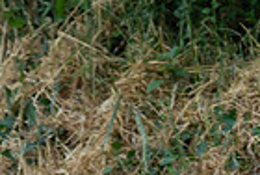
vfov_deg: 2.0
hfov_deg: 3.0
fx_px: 4907
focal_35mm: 678
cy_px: 136
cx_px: -161
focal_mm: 104
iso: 800
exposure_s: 1/1000
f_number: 5
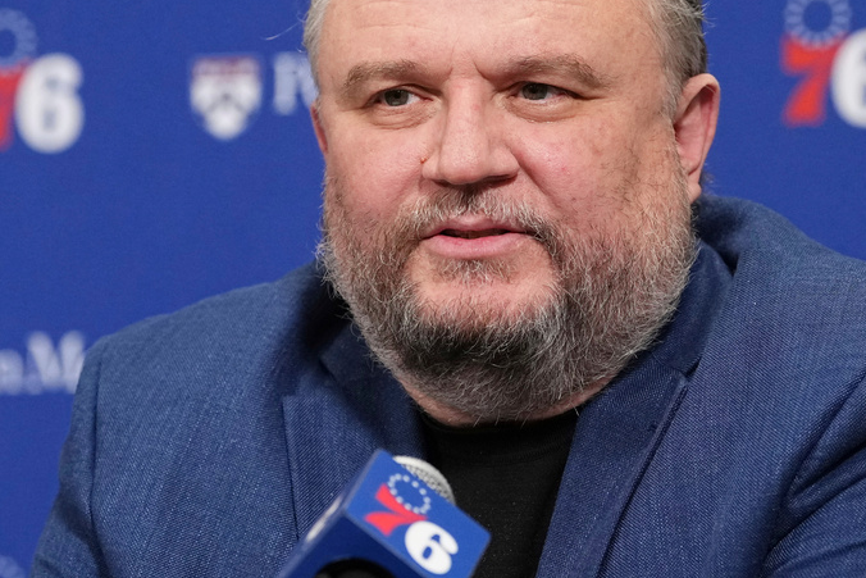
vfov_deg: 5.0
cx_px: 492
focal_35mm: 277
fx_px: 6664
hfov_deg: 7.4
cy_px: 233
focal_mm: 122
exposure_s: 1/400
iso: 2500
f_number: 3.5
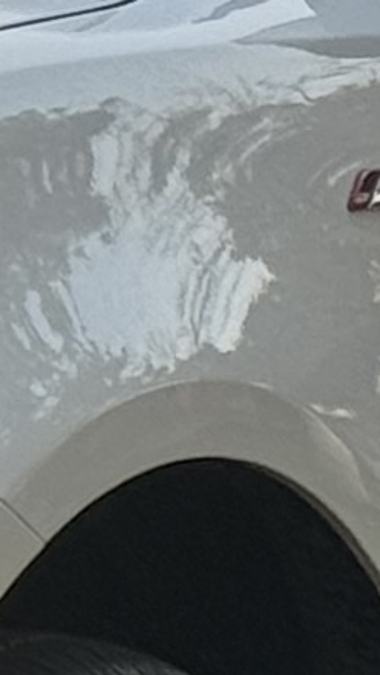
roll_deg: +0.9
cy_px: 363
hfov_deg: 2.5
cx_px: -657
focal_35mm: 478
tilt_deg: -2.8
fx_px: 8564
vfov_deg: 4.5
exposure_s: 1/461
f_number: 1.78
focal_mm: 6.76
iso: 64
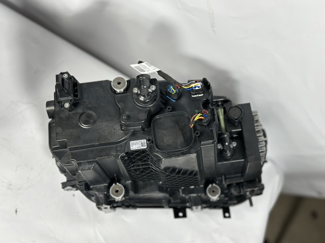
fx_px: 450
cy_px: 122
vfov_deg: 30.2
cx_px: 162
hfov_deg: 39.7
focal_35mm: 48
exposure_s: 1/50
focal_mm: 6.86
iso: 80
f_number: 1.78
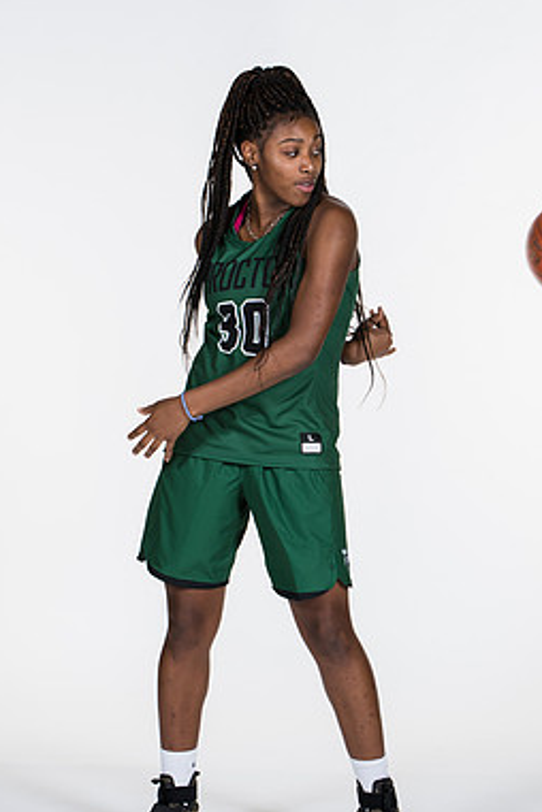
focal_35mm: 124
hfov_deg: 11.1
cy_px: 448
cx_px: 307
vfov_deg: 16.5
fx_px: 2800
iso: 200
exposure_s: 1/160
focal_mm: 70
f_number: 6.3
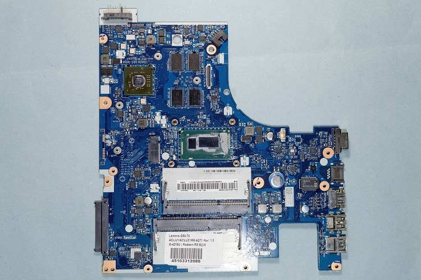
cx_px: 210
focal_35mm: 45
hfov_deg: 43.7
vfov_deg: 29.8
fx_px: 526
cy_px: 140
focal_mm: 30
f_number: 8
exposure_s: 1/6
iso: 100
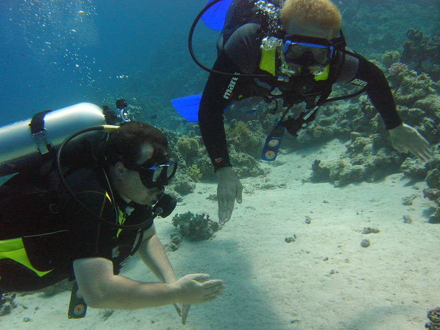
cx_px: 220
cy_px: 165
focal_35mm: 34
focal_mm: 5.7
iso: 50
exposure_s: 1/192
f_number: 4.9
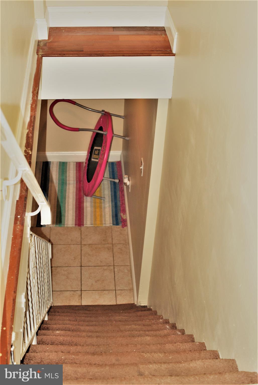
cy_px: 192
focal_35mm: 52
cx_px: 129
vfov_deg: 37.8
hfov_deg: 25.8
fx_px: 563
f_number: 4
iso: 400
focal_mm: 35
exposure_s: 1/60
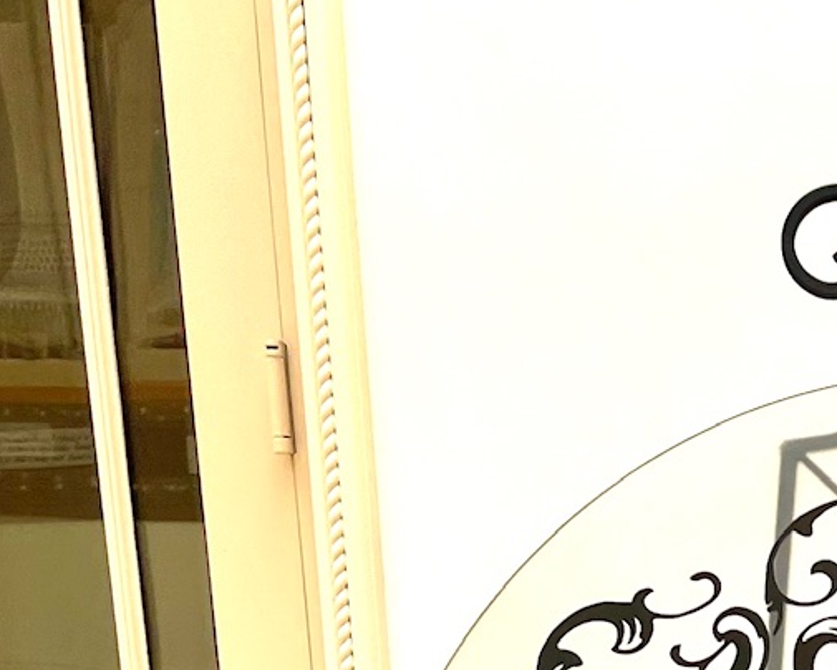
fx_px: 2552
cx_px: 1041
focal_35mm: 103
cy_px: 1590
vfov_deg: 12.1
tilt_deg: -22.1
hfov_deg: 17.6
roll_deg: -0.7
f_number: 1.6
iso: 32
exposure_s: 1/619
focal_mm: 4.2
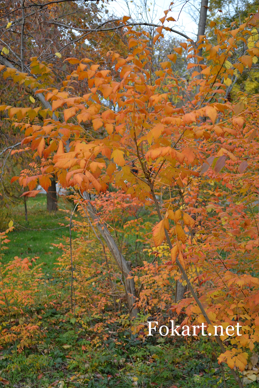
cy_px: 194
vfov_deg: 28.1
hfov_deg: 18.9
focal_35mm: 72
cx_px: 130
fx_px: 777
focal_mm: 48
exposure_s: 1/125
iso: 220
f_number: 5.6
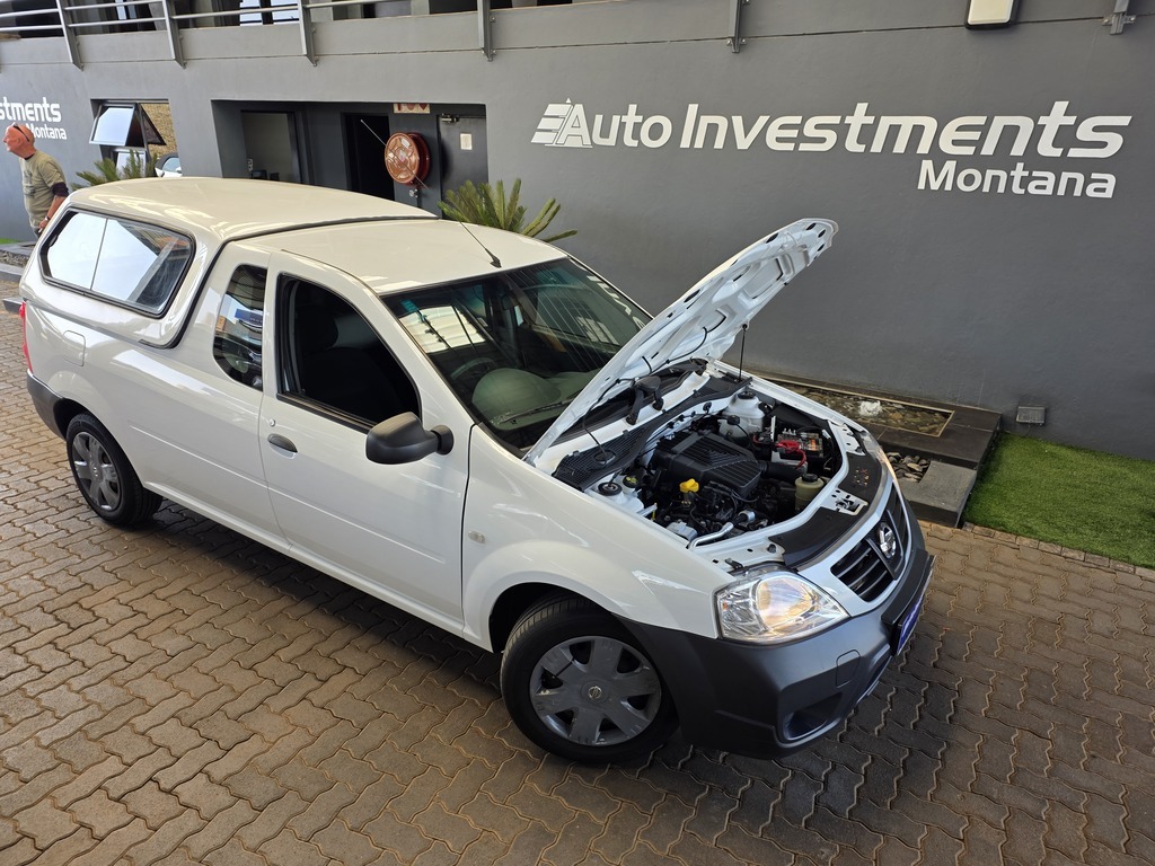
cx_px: 578
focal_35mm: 23
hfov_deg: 73.9
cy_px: 433
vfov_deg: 58.9
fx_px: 767
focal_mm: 6.25
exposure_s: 1/180
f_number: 1.7
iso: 40
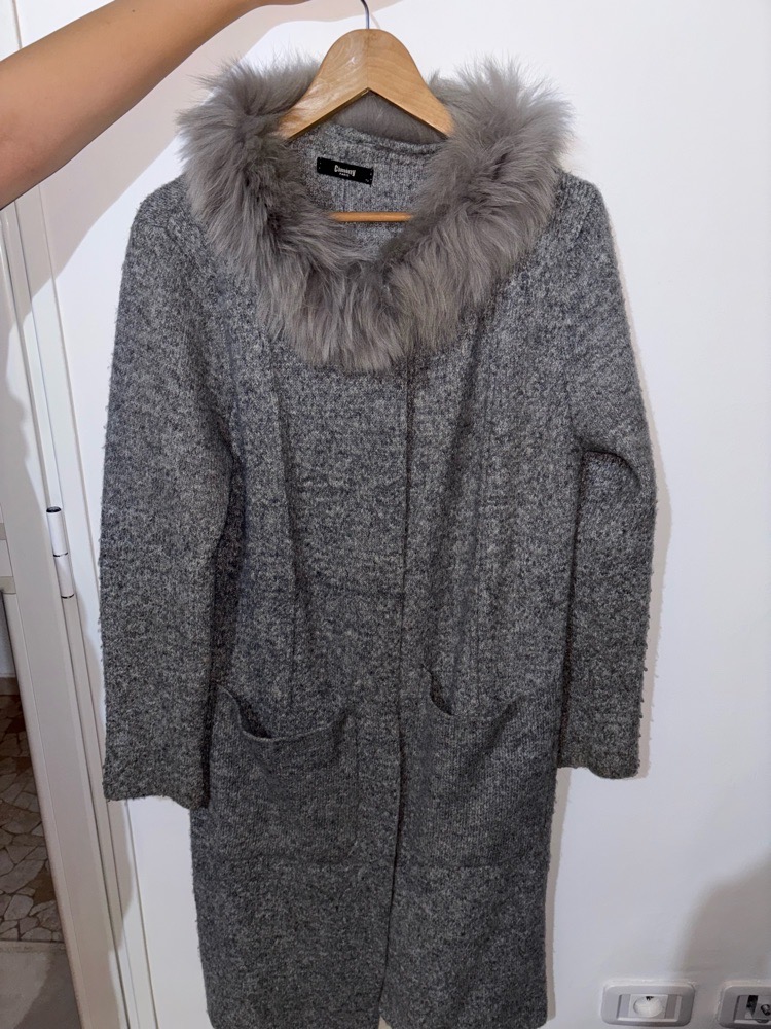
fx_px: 772
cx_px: 386
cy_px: 514
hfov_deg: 53.1
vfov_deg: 67.3
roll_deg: +0.1
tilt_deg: -20.1
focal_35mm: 26
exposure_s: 1/15
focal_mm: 5.96
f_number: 1.6
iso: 80
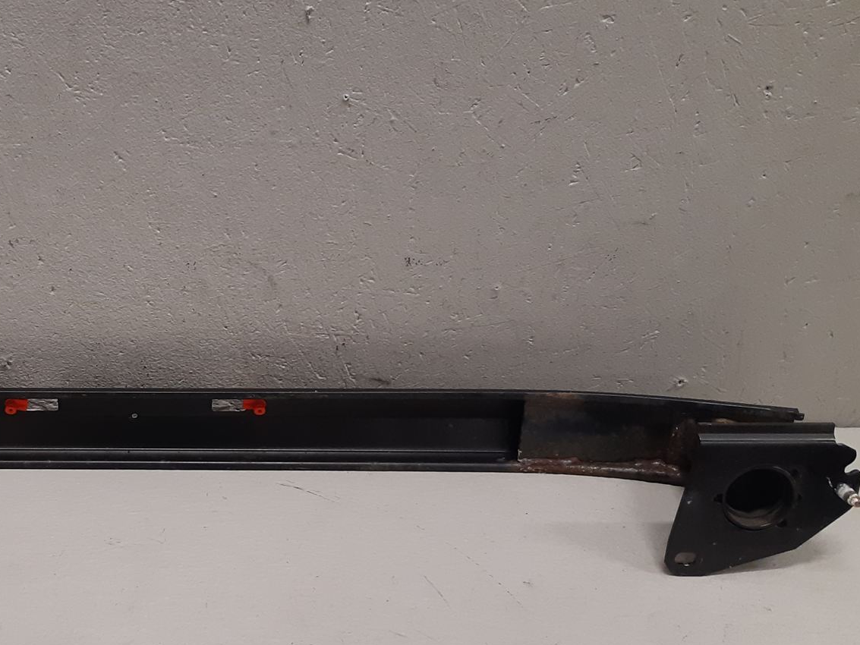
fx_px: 1168
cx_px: 122
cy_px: 399
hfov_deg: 38.3
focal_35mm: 47
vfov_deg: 30.8
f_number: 1.7
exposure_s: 1/50
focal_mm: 3.93
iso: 125
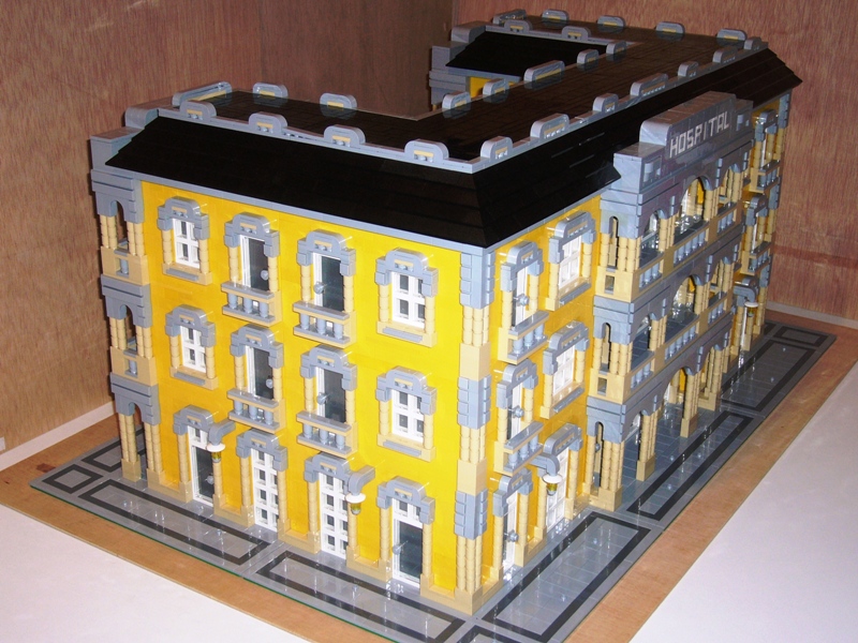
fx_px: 1239
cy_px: 322
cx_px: 429
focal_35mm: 50
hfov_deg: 38.2
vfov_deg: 29.1
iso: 100
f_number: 3.3
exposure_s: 1/30
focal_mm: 8.3
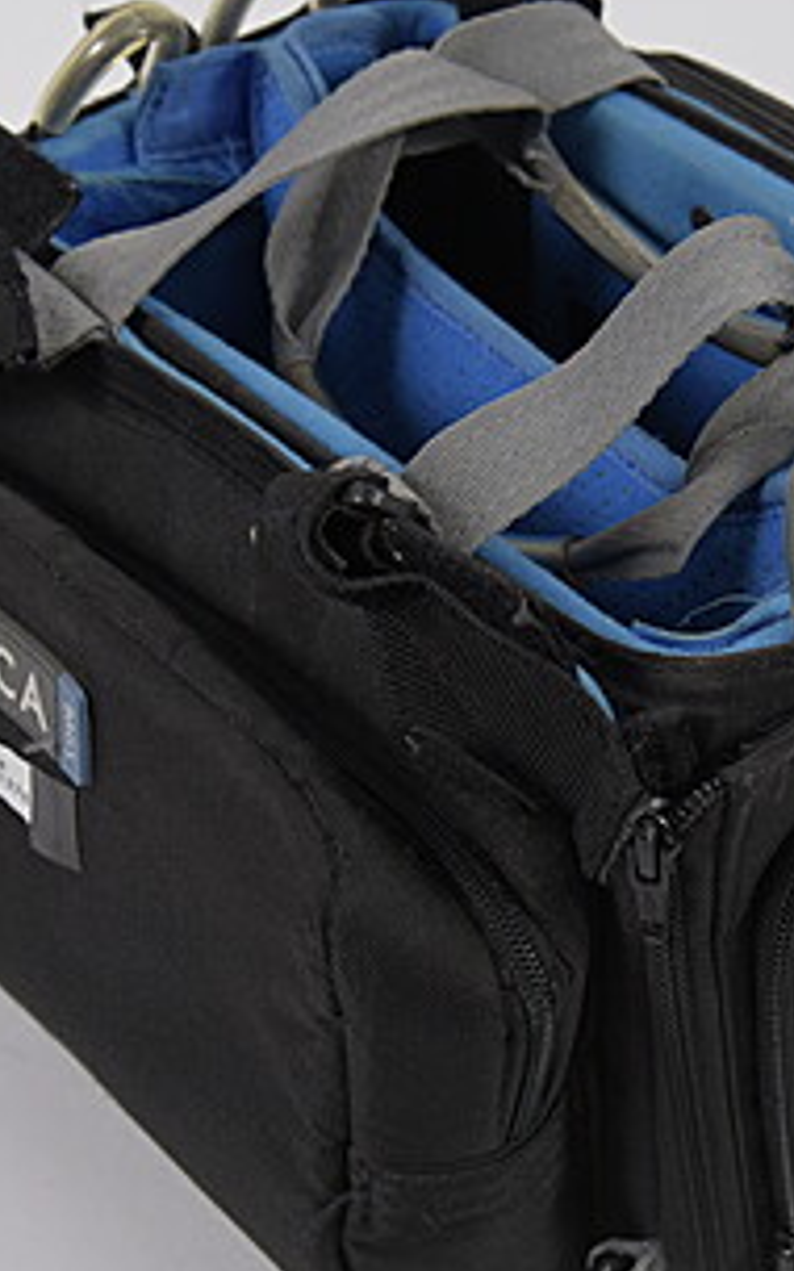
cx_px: 562
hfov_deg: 12.3
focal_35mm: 106
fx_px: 3670
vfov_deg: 19.6
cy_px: 690
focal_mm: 48
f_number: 8
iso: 800
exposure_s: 1/400
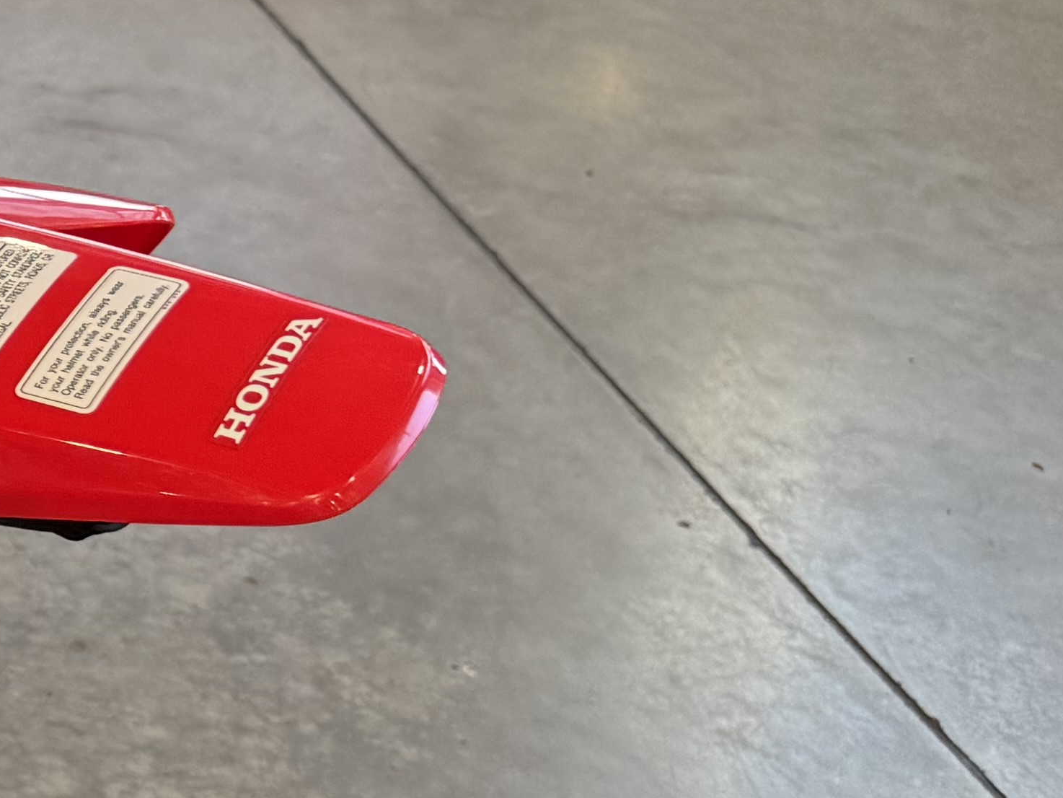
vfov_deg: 15.9
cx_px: -940
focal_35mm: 93
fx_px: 2856
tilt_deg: -29.2
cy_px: 312
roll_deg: +1.3
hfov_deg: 16.8
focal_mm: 6.76
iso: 160
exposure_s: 1/239
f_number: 1.78
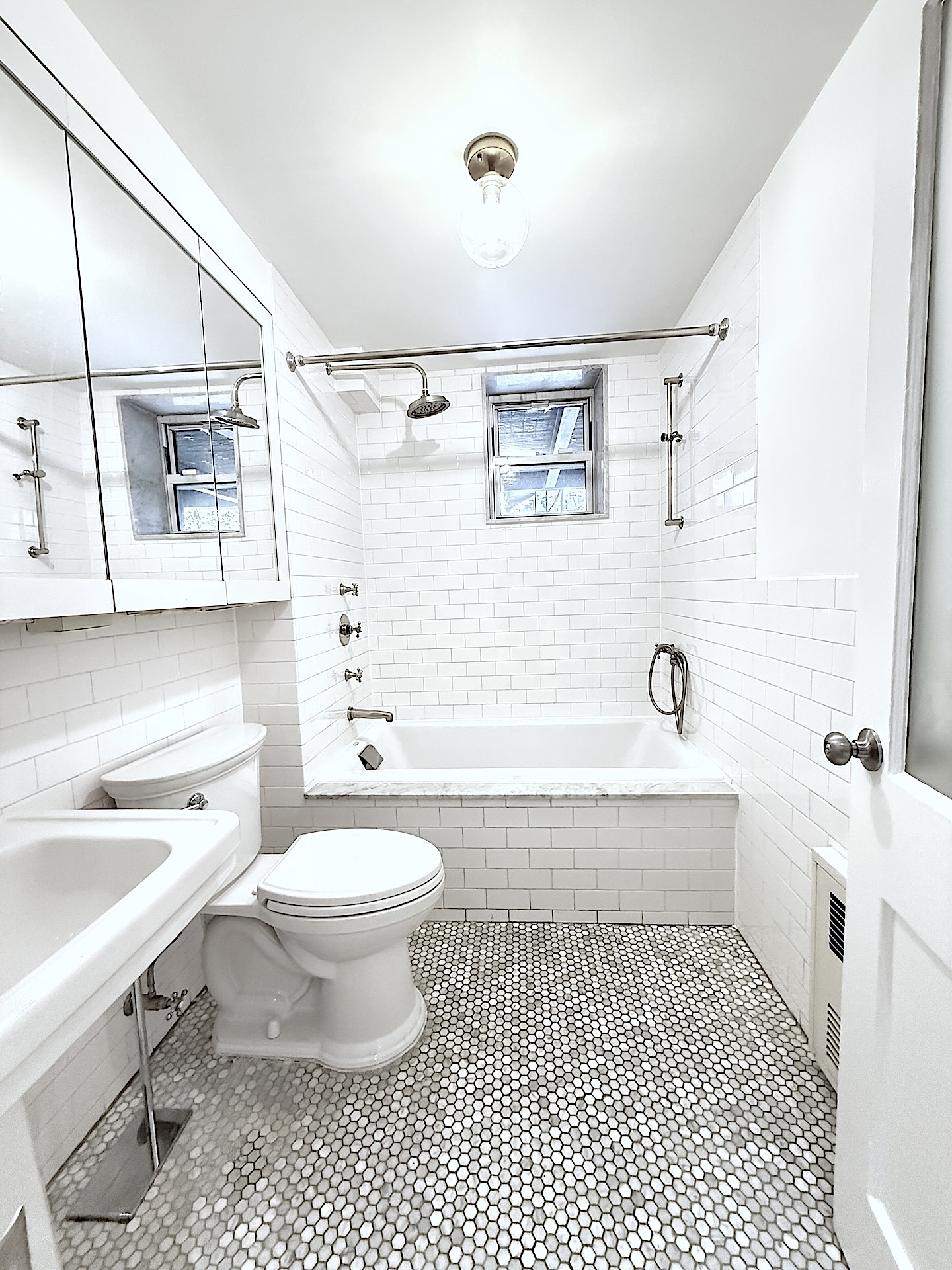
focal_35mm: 14
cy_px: 635
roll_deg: +2.2
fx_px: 513
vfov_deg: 102.1
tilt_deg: -4.9
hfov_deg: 85.7
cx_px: 476
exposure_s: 1/40
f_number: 2.2
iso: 1000
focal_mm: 2.22
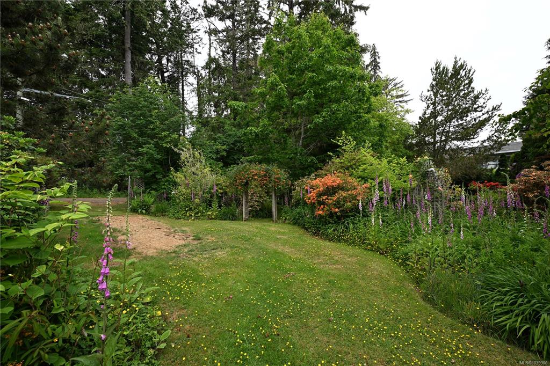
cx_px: 275
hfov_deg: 104.3
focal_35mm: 14
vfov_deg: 81.2
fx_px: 214
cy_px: 183
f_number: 8
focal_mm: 14
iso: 400
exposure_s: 1/250
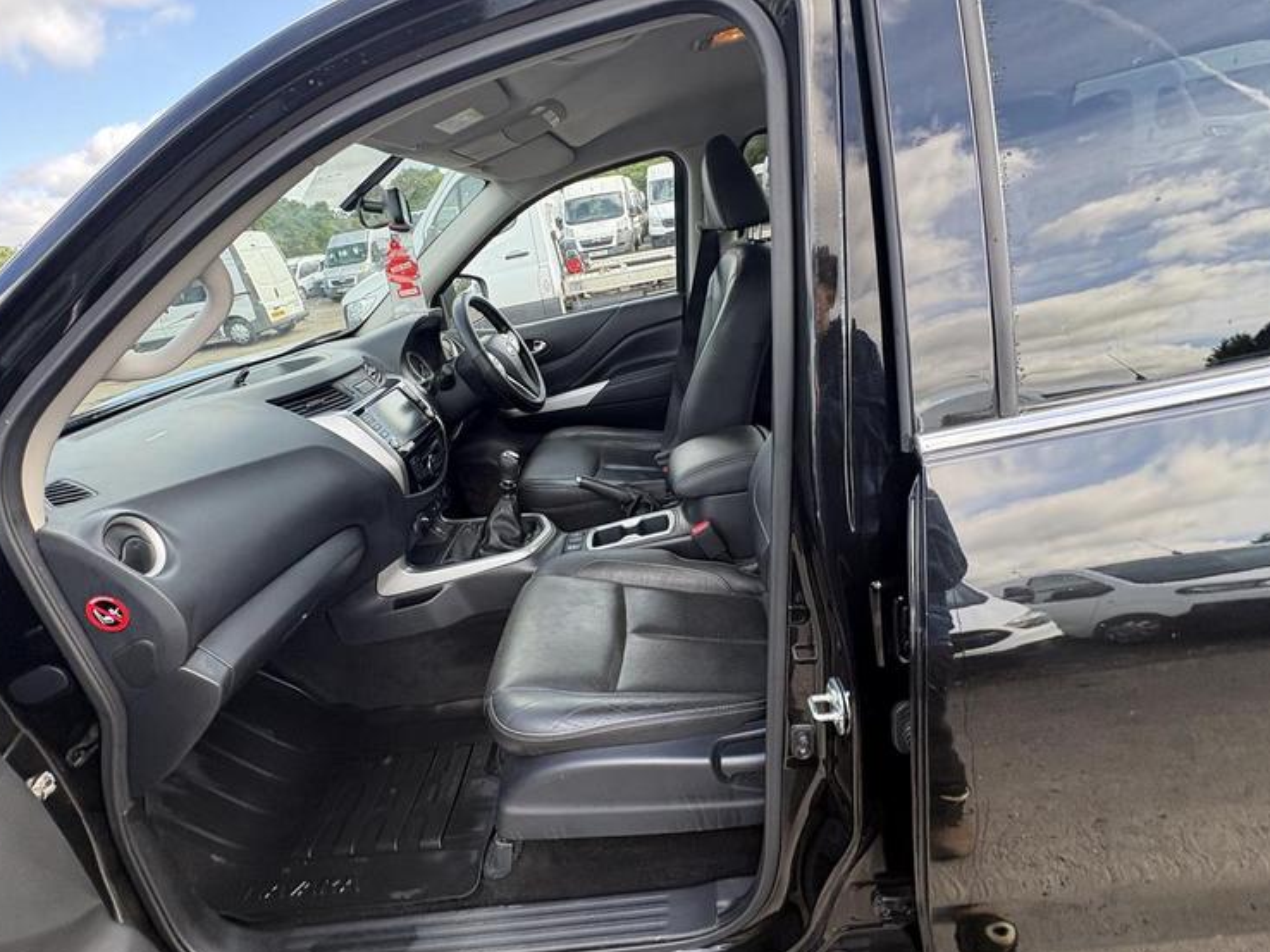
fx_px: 623
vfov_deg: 74.7
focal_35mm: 17
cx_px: 635
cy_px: 467
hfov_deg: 91.0
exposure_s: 1/99
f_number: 2.2
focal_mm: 2.22
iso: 64
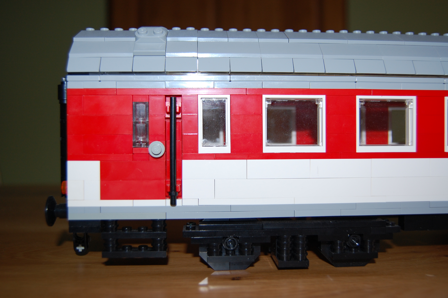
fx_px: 448
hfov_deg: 53.2
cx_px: 224
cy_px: 149
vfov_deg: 36.8
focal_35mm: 36
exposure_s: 1/60
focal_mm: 24
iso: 220
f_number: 4
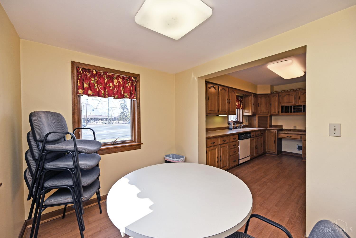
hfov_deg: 104.3
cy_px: 119
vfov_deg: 81.2
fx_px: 138
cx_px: 178
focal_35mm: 14
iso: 100
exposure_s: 1/160
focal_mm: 14
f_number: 6.3
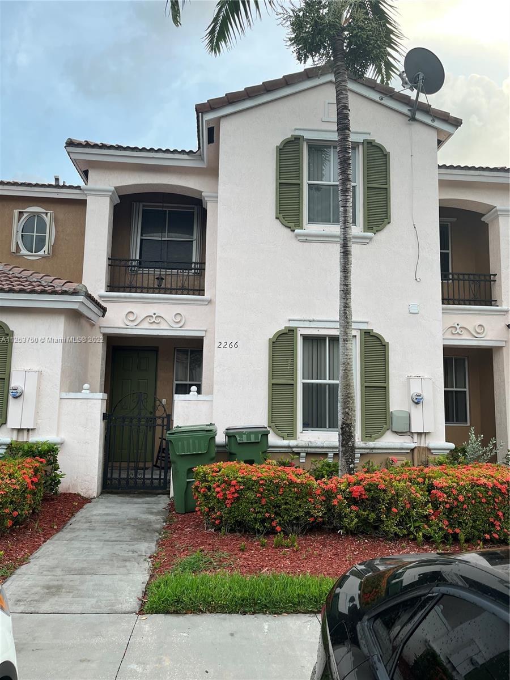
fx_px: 511
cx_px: 255
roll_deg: -0.9
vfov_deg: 67.3
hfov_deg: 53.1
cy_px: 340
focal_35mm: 26
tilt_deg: +6.2
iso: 40
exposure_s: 1/232
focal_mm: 5.1
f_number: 1.6
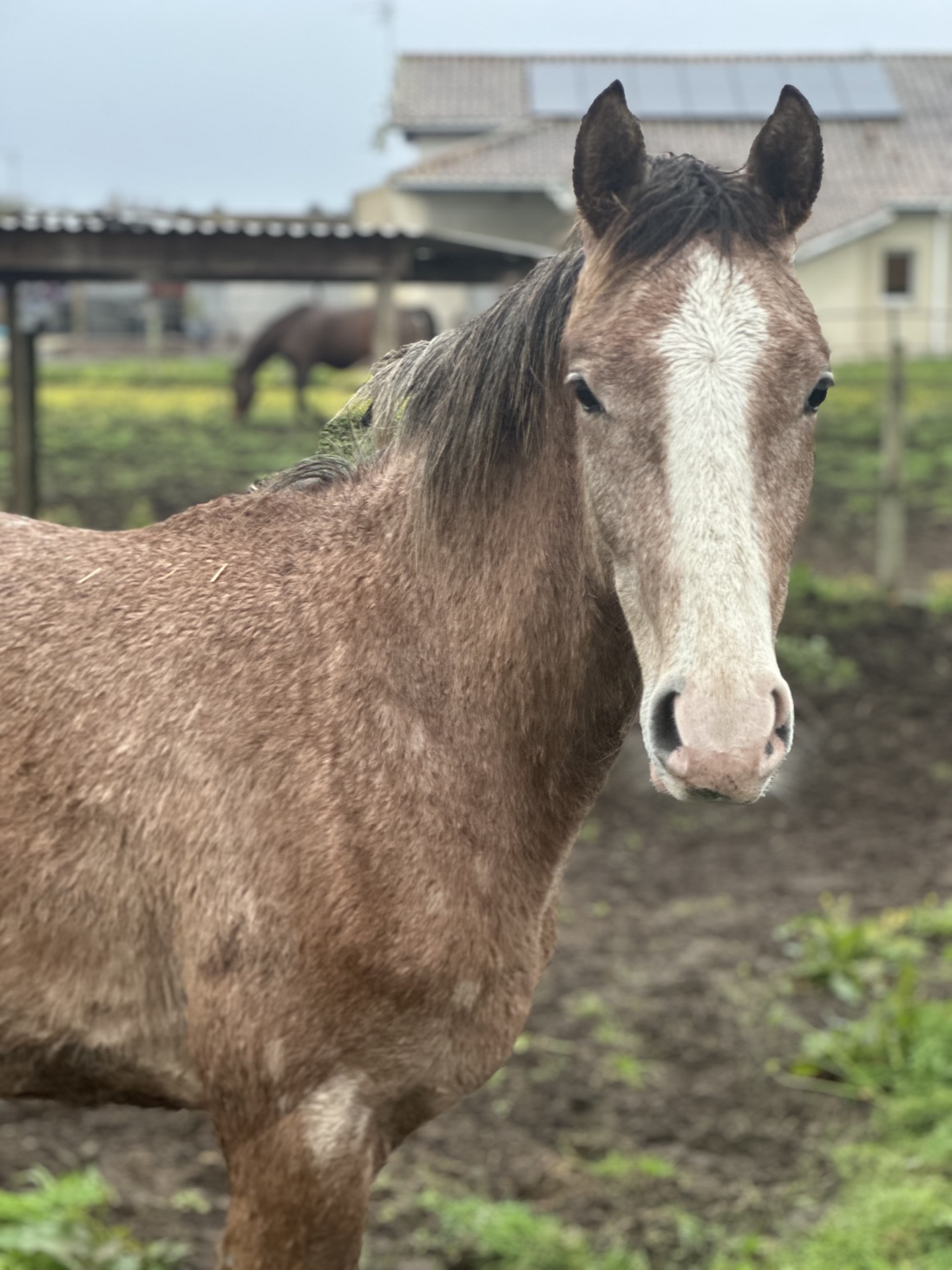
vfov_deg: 25.3
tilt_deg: -9.6
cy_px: 635
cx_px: 476
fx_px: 2824
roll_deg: -0.7
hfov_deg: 19.1
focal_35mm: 77
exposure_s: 1/121
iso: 64
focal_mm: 9
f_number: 2.8
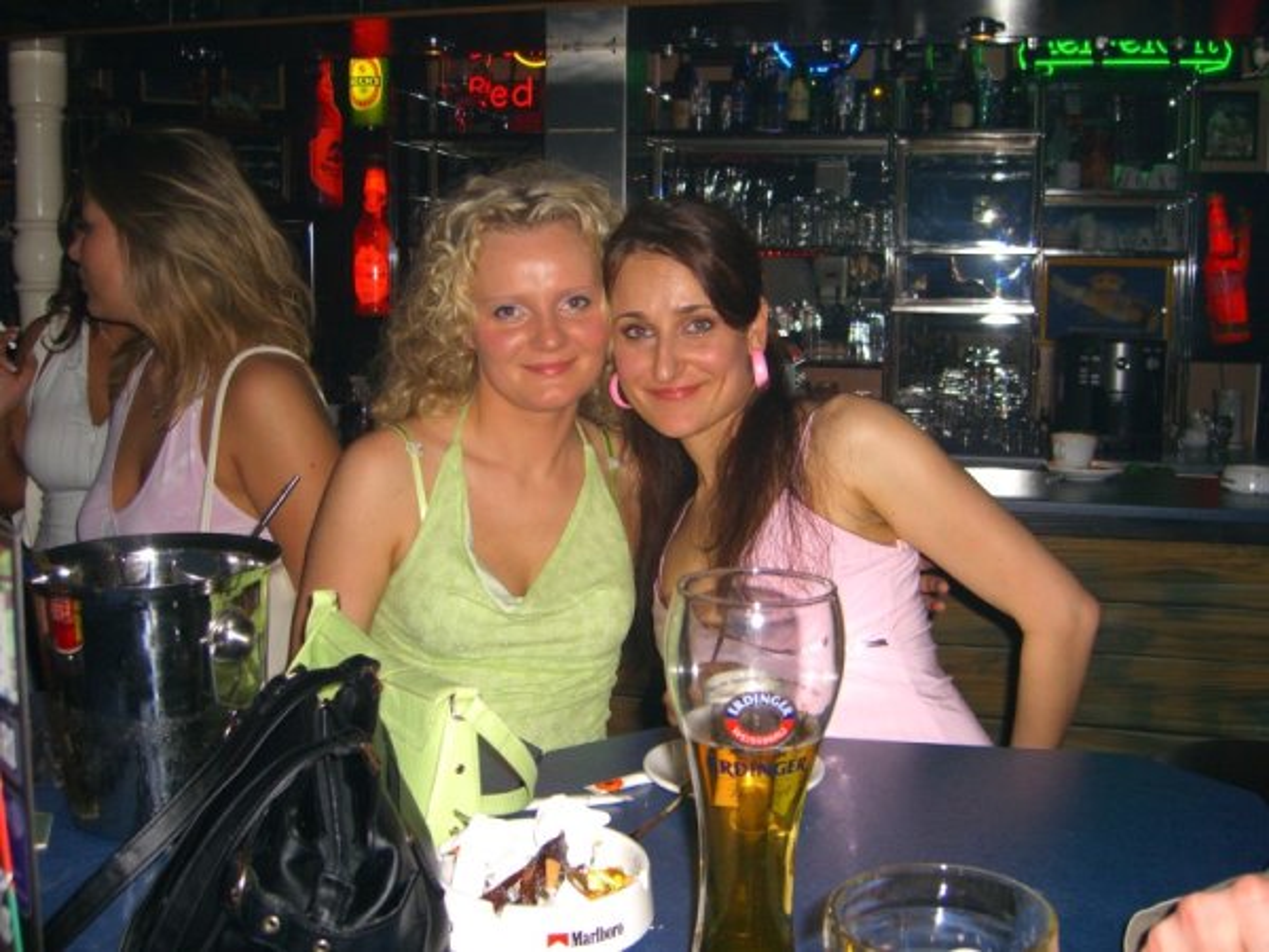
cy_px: 476
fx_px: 1393
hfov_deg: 49.0
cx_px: 634
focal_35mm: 38
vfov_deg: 37.7
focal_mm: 7.9
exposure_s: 1/60
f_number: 2.8
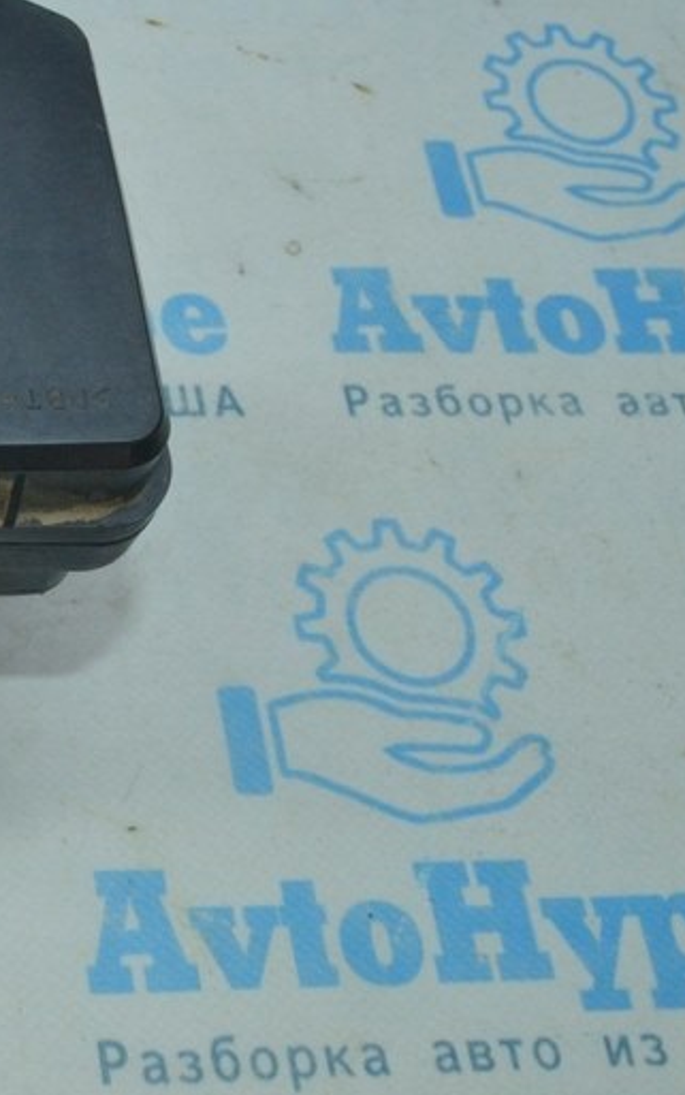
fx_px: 1821
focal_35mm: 61
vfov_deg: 33.4
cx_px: -384
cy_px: 437
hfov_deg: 18.5
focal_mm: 20
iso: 2000
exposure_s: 1/60
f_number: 16
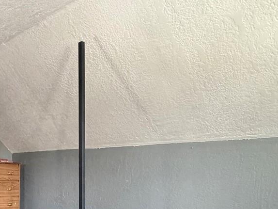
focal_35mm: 39
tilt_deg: -0.7
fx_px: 313
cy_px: 180
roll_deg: -0.6
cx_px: 31
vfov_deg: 35.1
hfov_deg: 43.9
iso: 640
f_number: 2.2
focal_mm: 2.22
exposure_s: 1/60
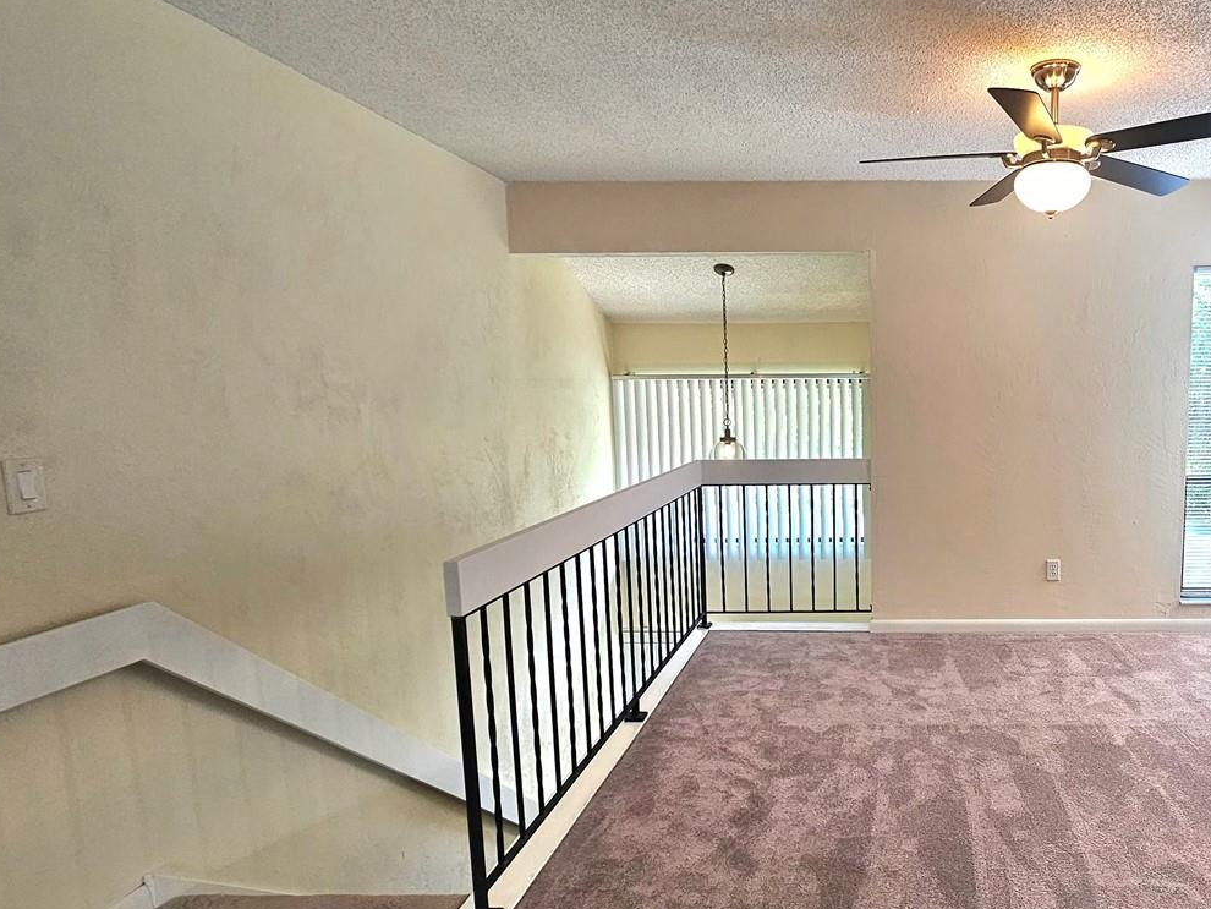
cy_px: 475
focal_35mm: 21
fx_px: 735
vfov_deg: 63.4
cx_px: 887
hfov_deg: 74.2
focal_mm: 2.2
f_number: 2.2
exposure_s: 1/60.2
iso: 80
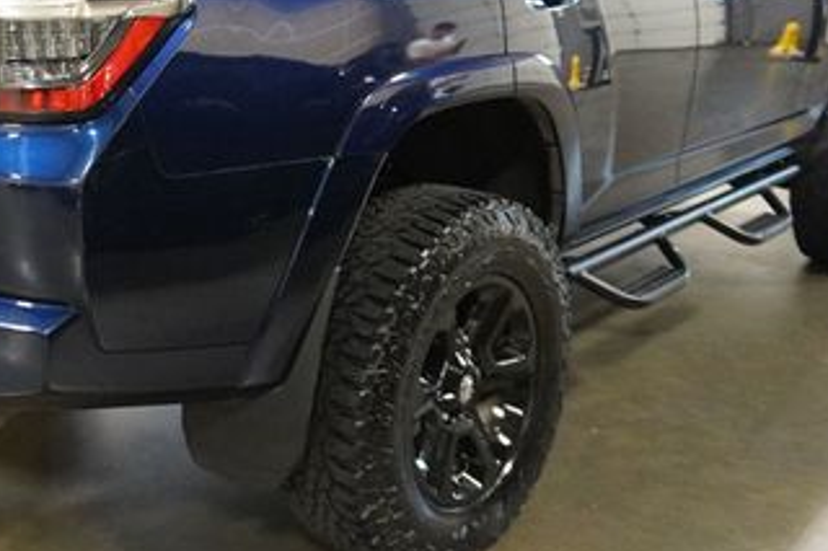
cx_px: 166
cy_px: 83
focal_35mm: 48
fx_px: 1103
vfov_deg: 27.3
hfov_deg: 39.5
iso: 6400
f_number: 3.5
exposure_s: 1/100
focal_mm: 16
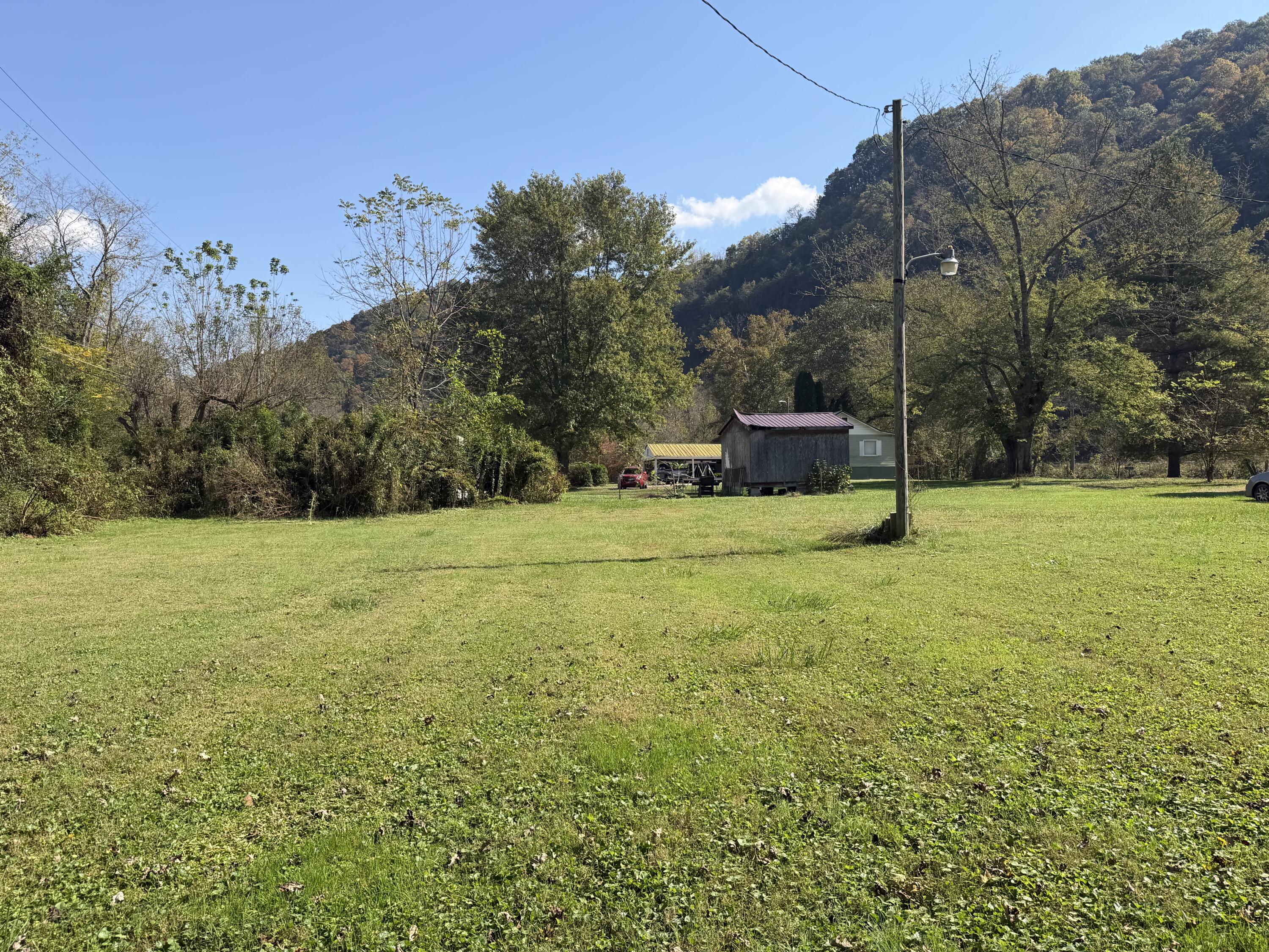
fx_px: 880
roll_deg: +0.4
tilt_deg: +0.9
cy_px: 476
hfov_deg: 71.6
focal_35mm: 24
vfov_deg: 56.8
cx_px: 634
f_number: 1.78
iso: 80
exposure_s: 1/2703
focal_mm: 6.76
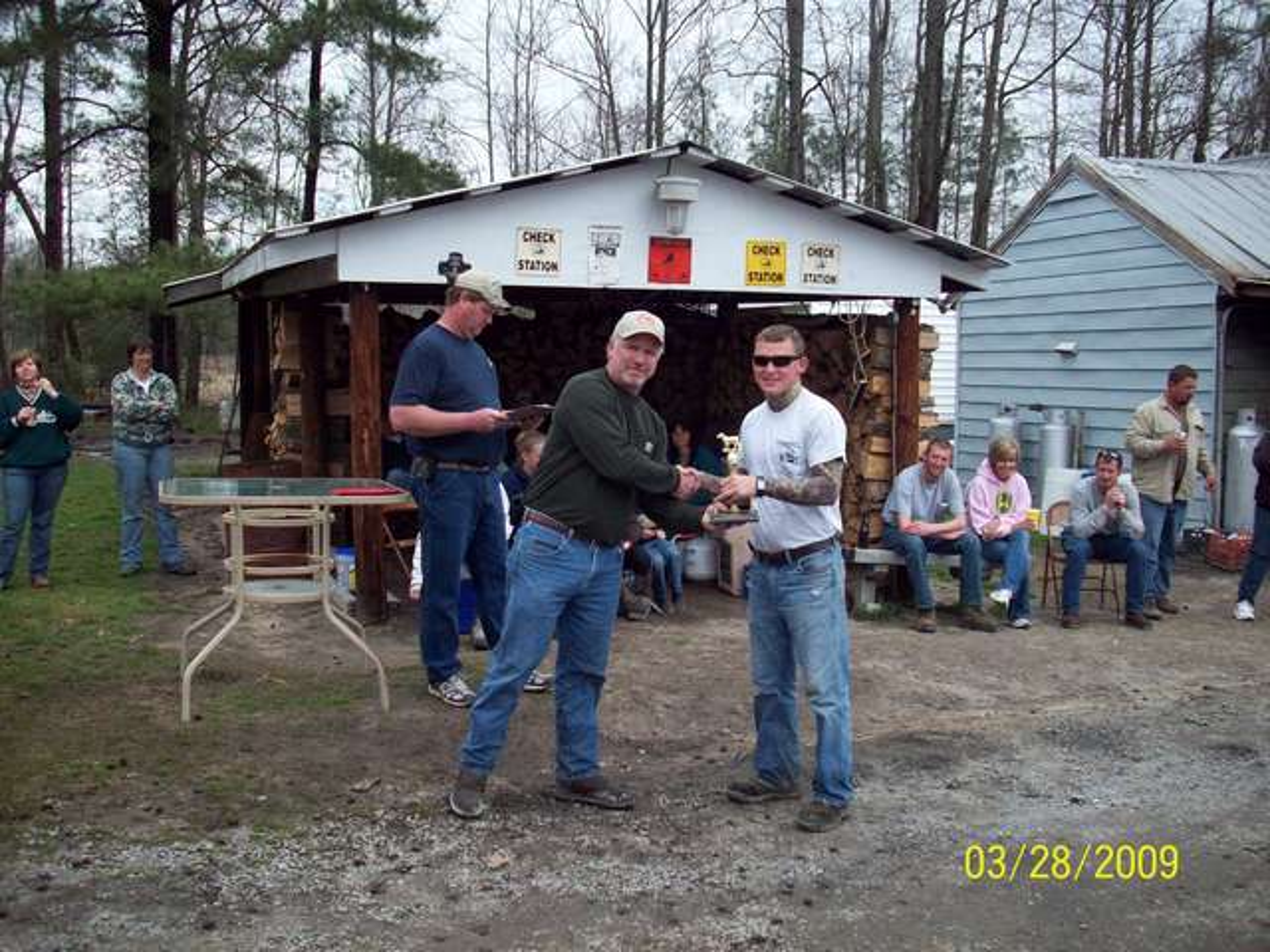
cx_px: 635
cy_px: 476
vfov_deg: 38.7
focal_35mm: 37
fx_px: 1357
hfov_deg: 50.1
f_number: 2.8
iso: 80
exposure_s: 1/660
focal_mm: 6.2
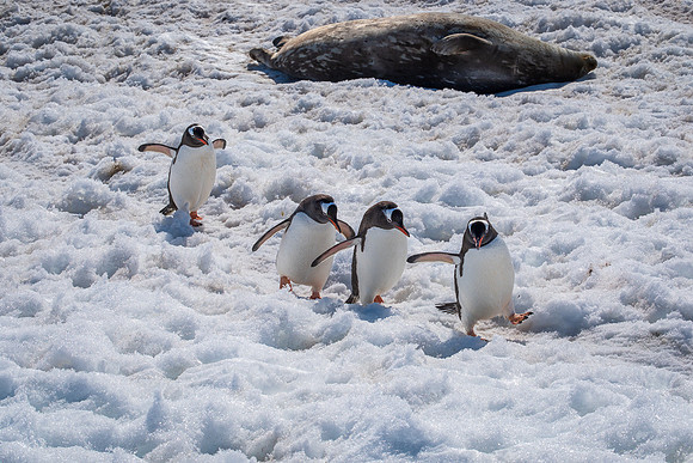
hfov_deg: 19.5
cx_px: 346
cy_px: 232
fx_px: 2022
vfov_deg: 13.0
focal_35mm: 105
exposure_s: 1/1000
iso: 250
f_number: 10
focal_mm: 70
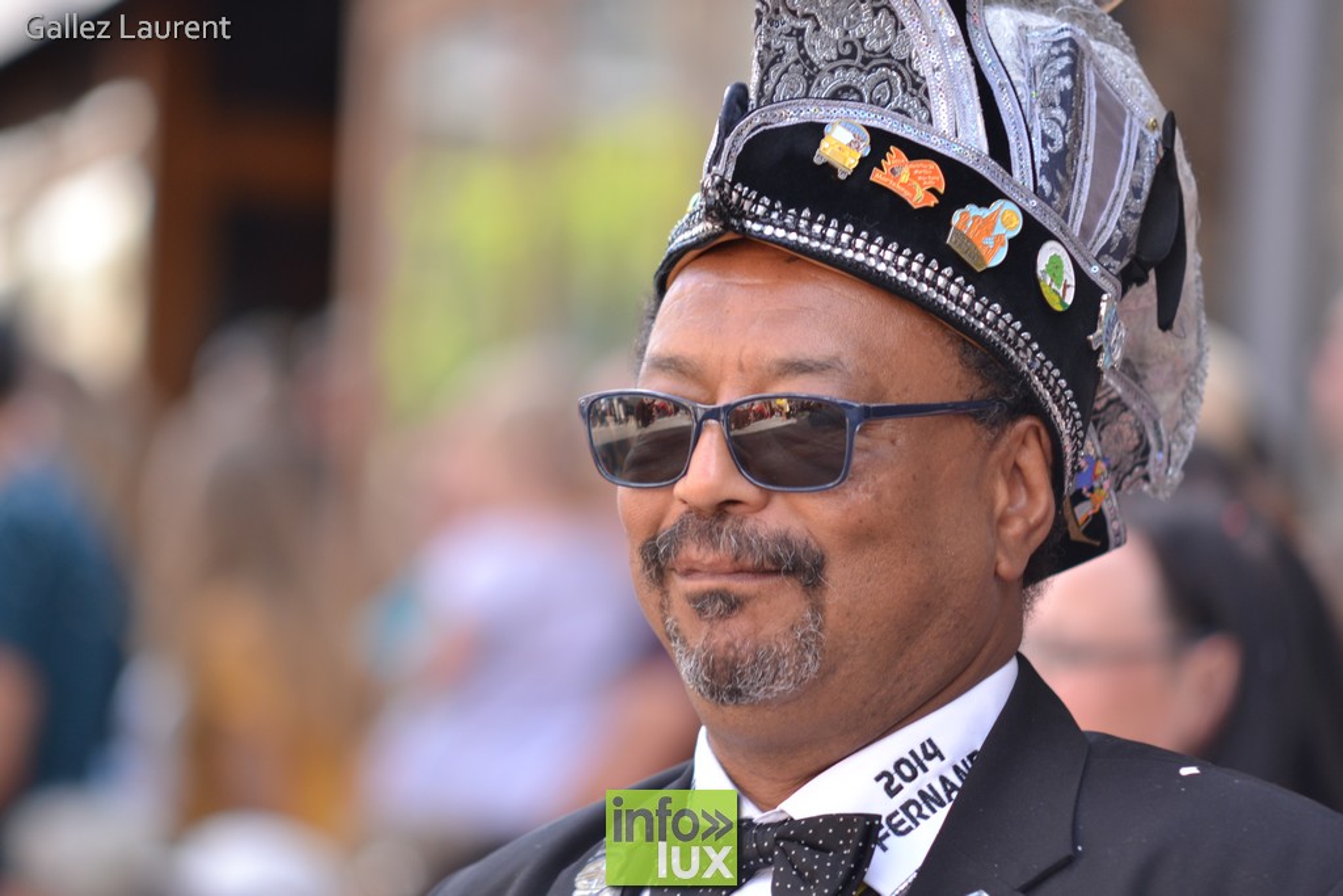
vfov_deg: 6.1
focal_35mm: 225
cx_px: 672
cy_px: 448
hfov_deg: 9.1
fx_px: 8394
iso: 200
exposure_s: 1/250
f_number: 3.2
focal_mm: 150
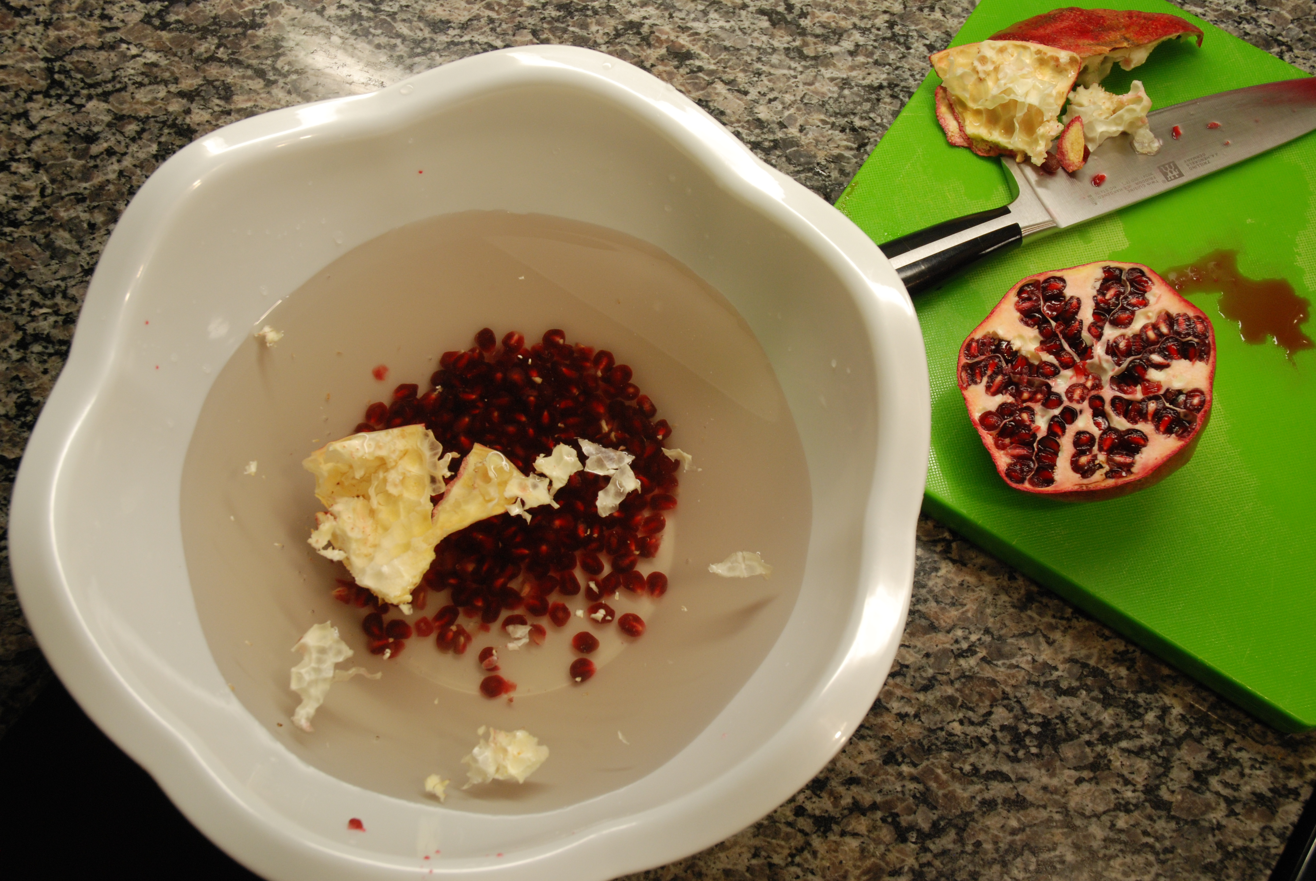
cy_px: 440
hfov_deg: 47.9
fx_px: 1482
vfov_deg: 33.1
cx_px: 658
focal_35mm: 40
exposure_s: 1/20
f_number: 8
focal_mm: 27
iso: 400
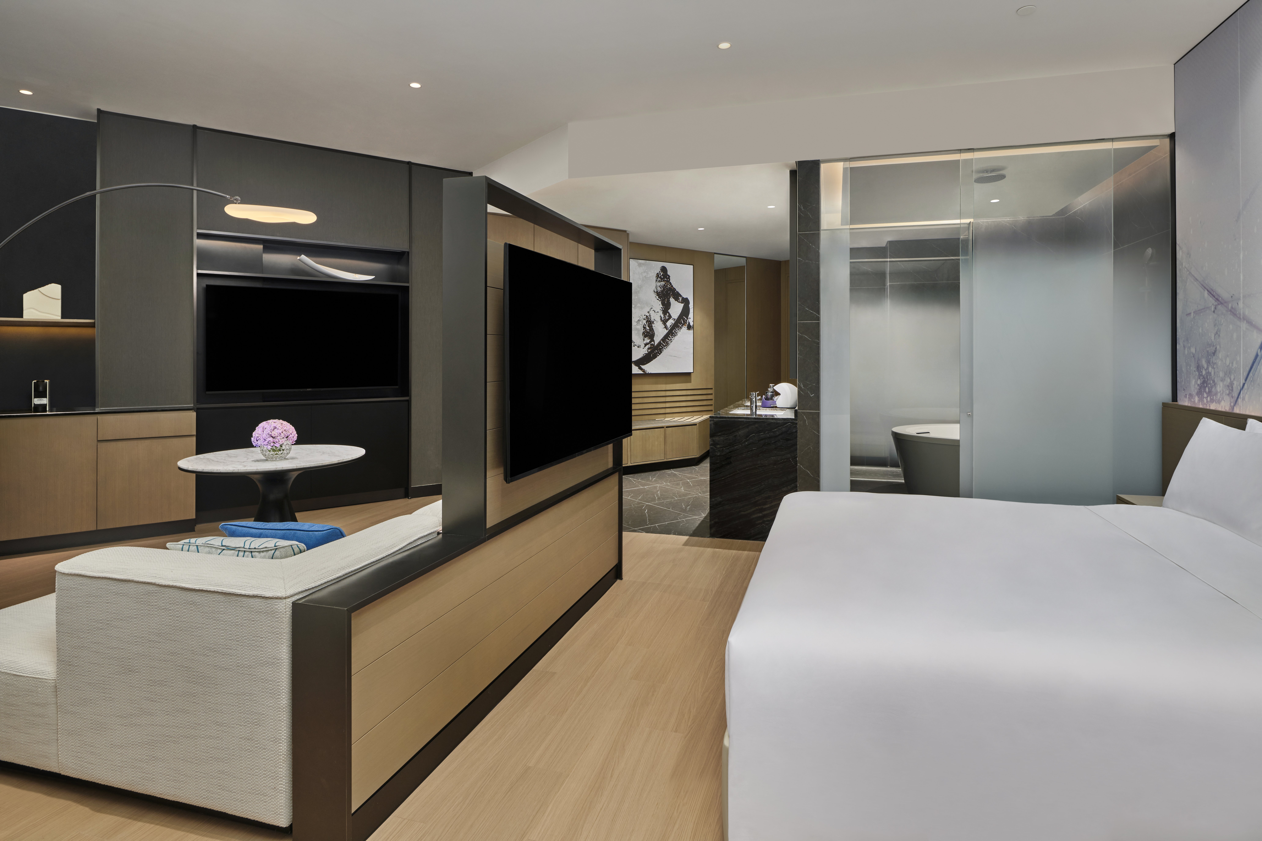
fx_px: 666
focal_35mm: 19
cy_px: 420
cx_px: 631
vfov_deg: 64.6
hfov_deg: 86.9
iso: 200
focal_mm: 19
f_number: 11
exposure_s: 1/60
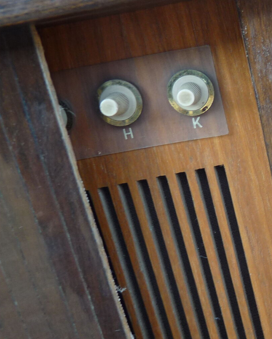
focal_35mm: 53
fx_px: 533
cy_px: 181
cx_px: 327
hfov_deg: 25.6
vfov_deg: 35.3
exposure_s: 1/30
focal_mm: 4.8
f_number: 2.8
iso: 100
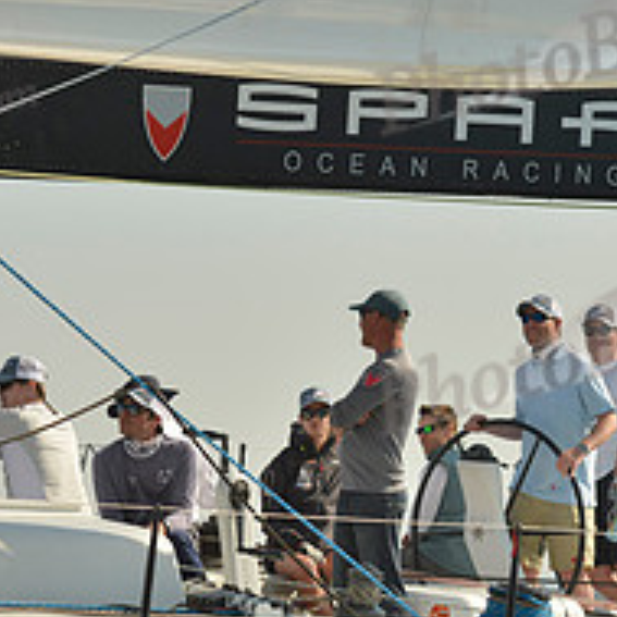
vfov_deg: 7.0
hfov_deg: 7.1
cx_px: 209
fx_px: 5001
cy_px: 566
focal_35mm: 248
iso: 200
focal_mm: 95
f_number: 8
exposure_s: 1/1000
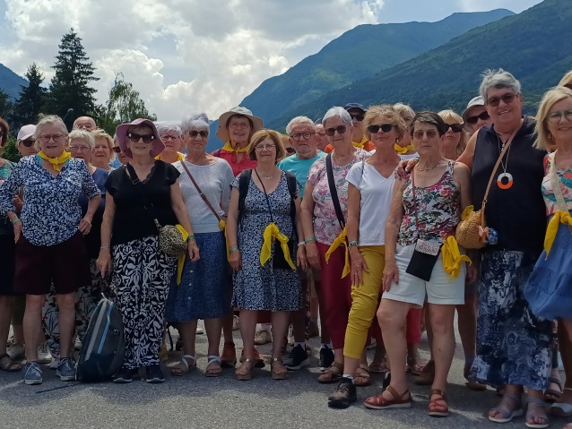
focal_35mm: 47
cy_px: 173
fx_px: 777
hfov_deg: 40.4
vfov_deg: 30.8
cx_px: 280
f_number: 1.8
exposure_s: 1/1565
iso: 50
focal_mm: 4.65
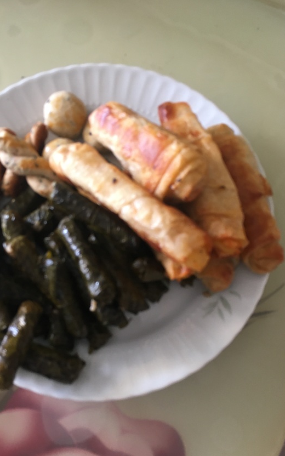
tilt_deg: -75.0
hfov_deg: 37.1
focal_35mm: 34
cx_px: 109
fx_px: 423
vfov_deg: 56.6
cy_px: 249
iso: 125
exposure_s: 1/33
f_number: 2.2
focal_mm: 4.15
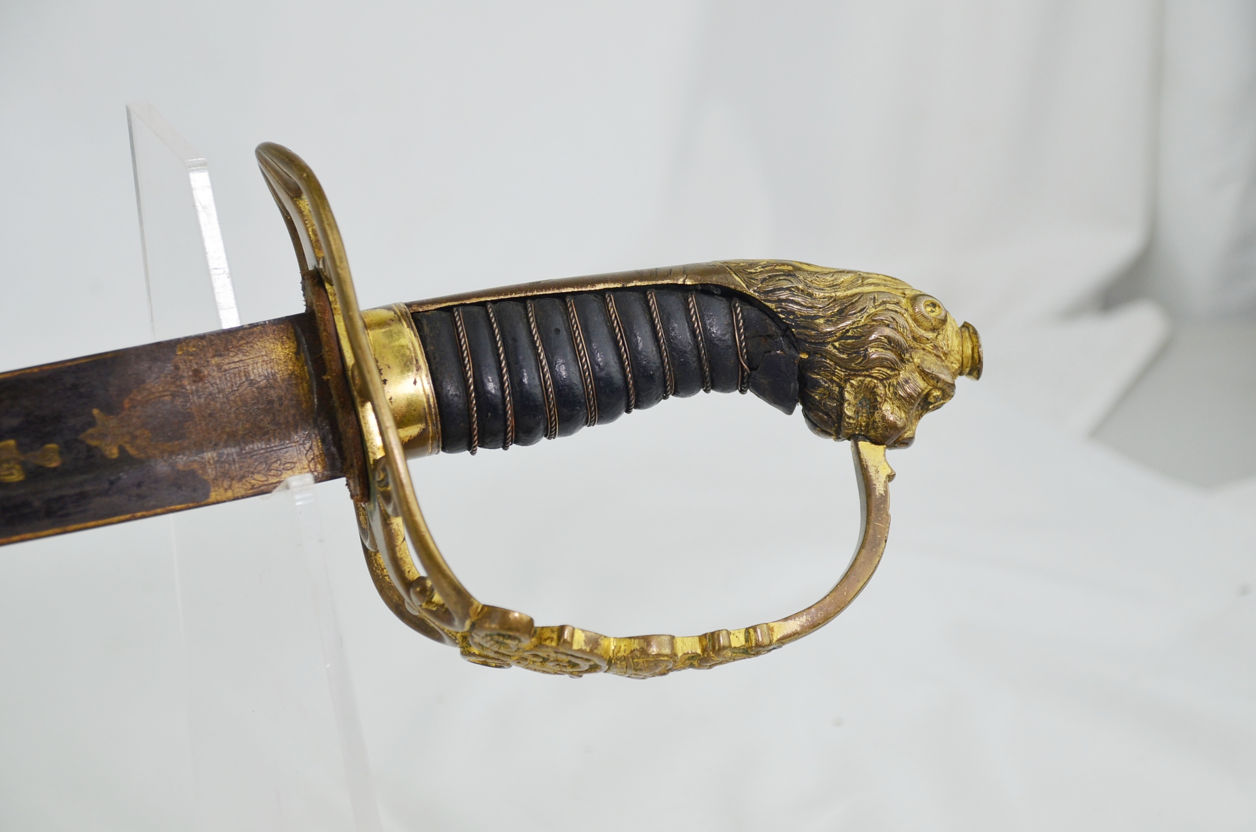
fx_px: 3238
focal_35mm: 93
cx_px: 628
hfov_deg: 22.0
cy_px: 416
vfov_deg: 14.6
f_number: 5
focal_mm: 62
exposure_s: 1/320
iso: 400
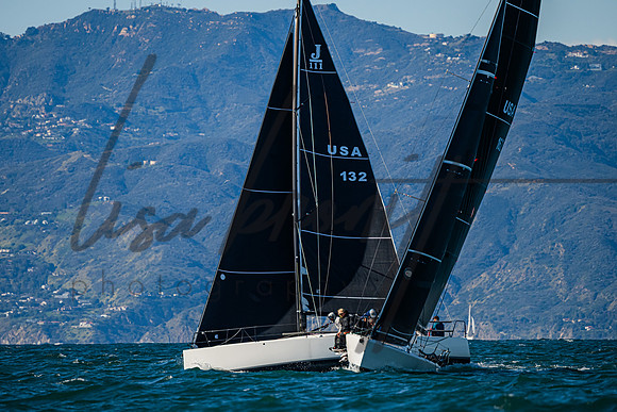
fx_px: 9034
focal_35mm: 527
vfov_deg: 2.6
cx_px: 296
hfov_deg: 3.9
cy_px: 205
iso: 400
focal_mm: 400
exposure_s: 1/2500
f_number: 5.6
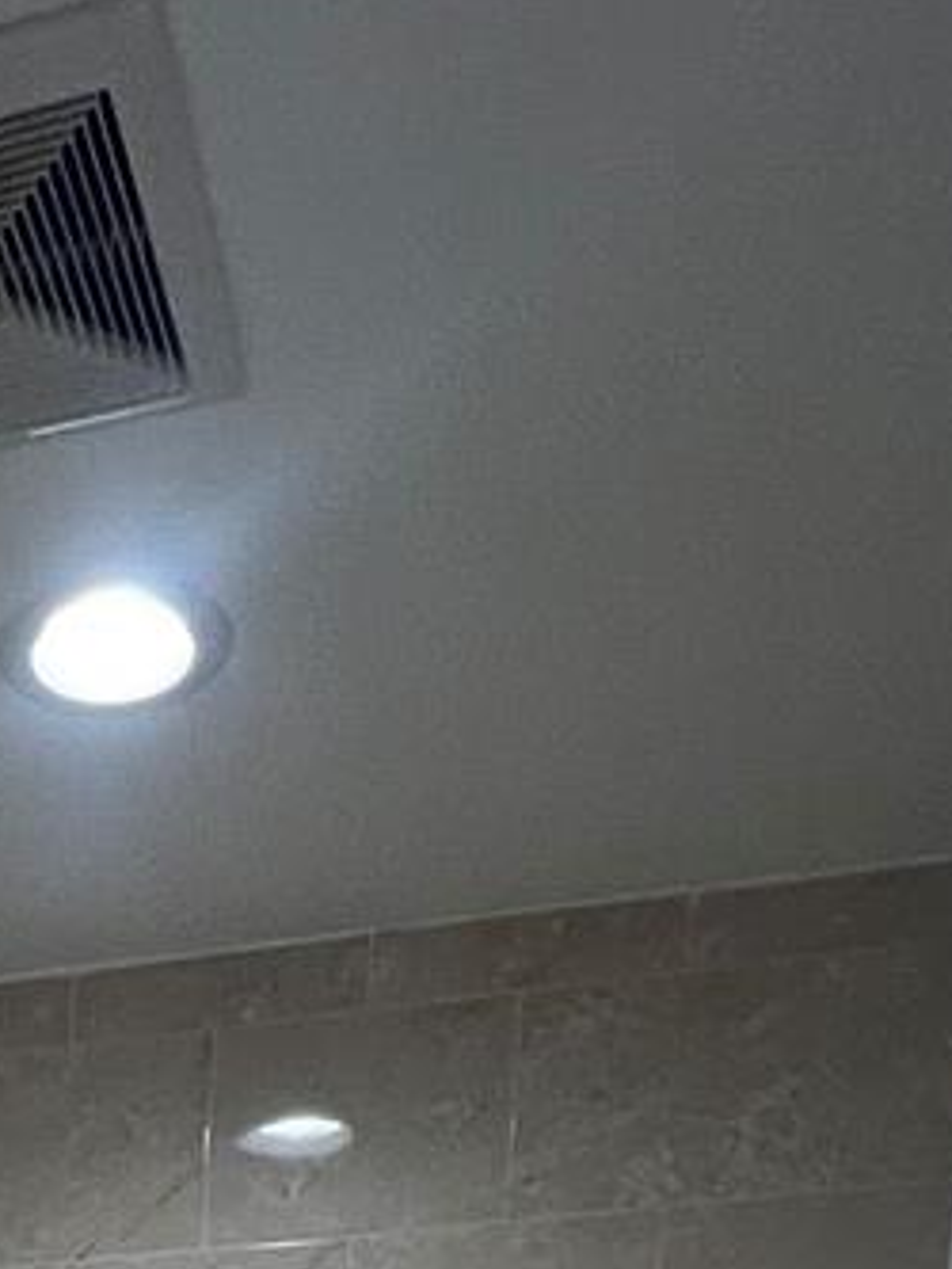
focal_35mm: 60
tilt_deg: -11.4
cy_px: 2645
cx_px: -149
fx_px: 2199
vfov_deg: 18.2
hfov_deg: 22.7
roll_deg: -1.9
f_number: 1.8
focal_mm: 1.57
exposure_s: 1/120
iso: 64
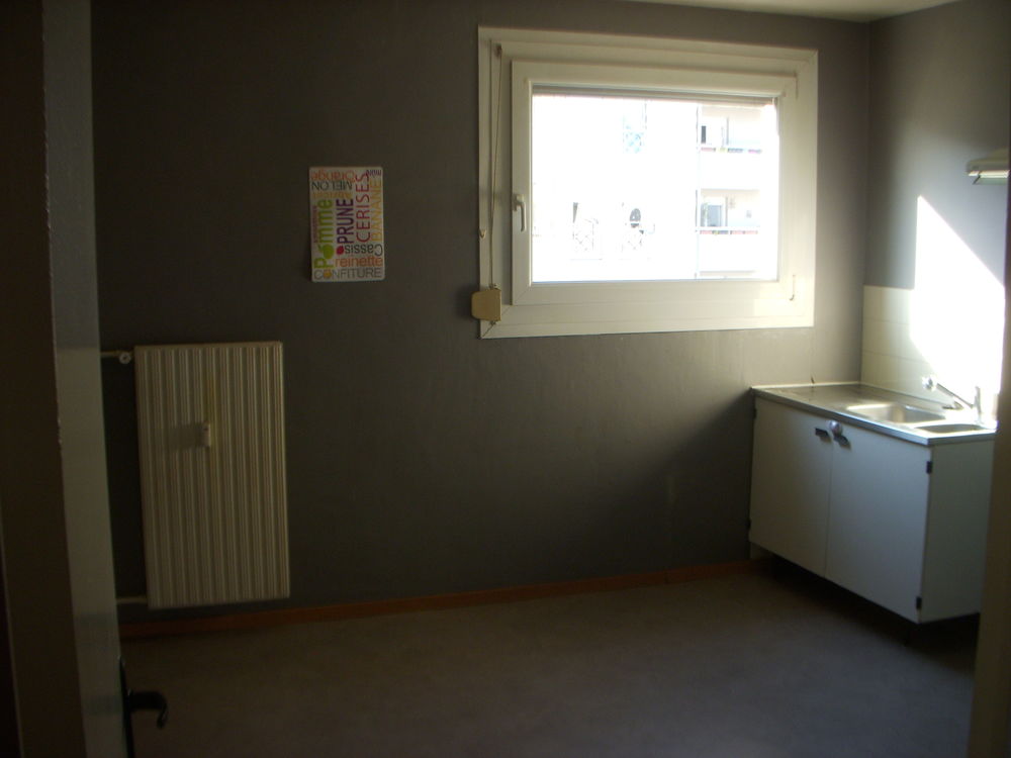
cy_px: 379
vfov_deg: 37.7
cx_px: 506
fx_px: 1110
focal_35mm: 38
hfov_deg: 49.0
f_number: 3.3
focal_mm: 6.3
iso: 100
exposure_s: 1/30
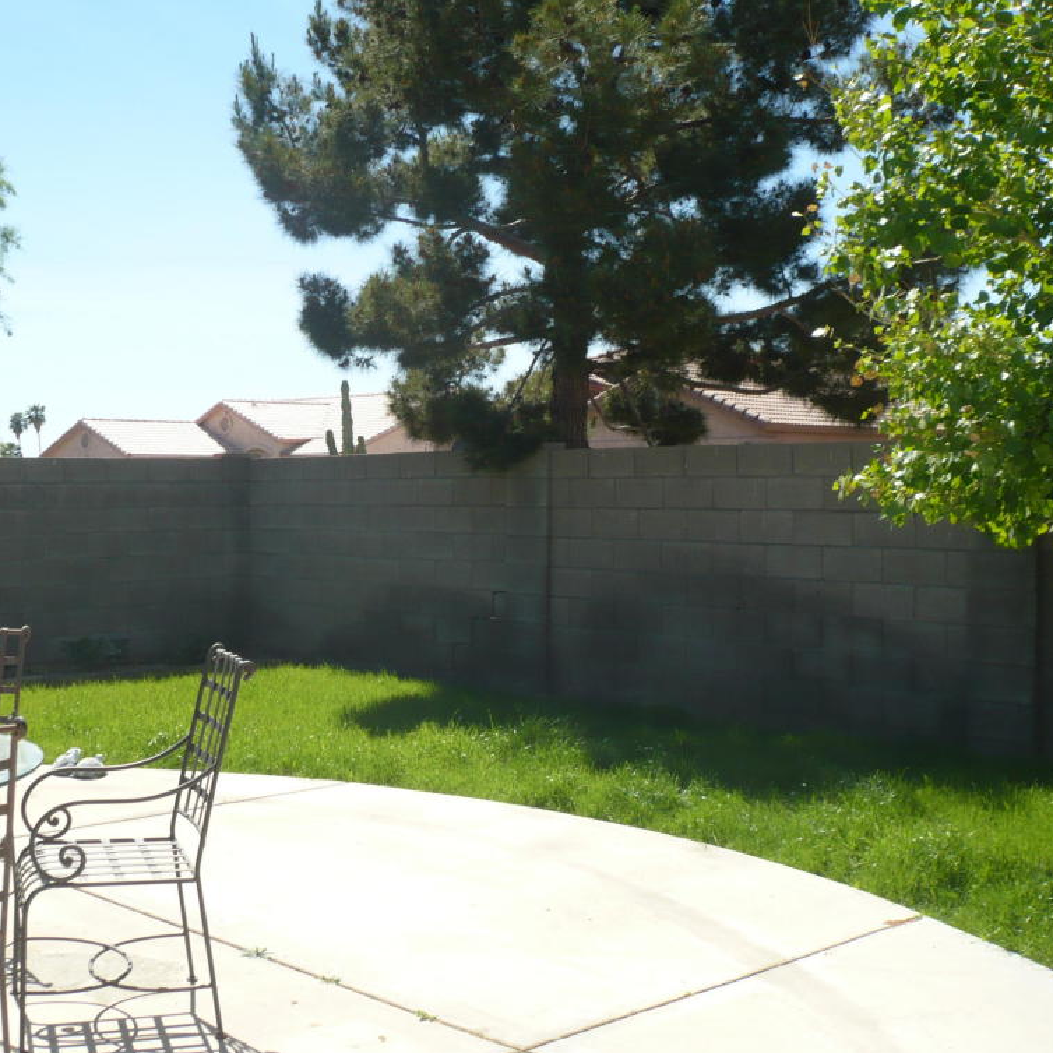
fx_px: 1445
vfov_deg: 40.0
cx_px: 356
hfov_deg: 39.6
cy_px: 535
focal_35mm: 42
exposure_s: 1/160
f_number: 8
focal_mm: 5.8
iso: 100
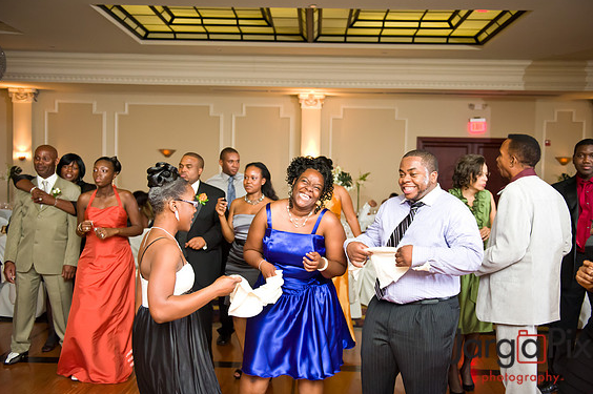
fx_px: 592
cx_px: 301
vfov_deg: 36.8
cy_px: 196
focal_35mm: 36
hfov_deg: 53.2
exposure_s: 1/125
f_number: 3.2
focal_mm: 35
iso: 3200
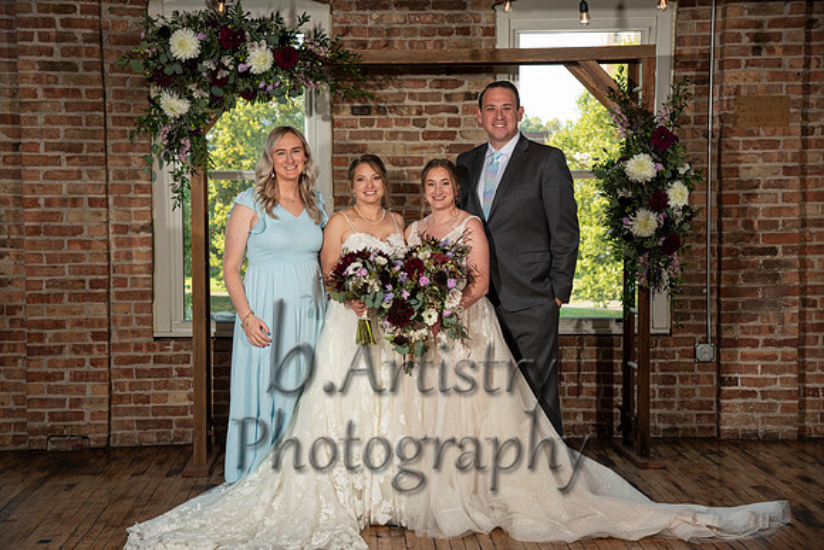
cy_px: 275
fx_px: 1603
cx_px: 412
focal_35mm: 70
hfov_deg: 28.8
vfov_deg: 19.5
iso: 500
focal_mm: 70
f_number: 6.3
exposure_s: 1/160
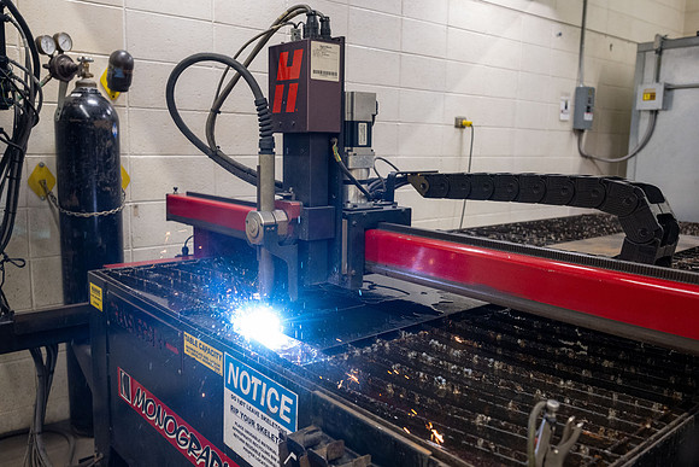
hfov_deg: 61.9
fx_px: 583
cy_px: 234
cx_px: 350
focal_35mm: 30
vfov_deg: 43.6
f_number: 4
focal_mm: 30
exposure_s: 1/250
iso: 4000
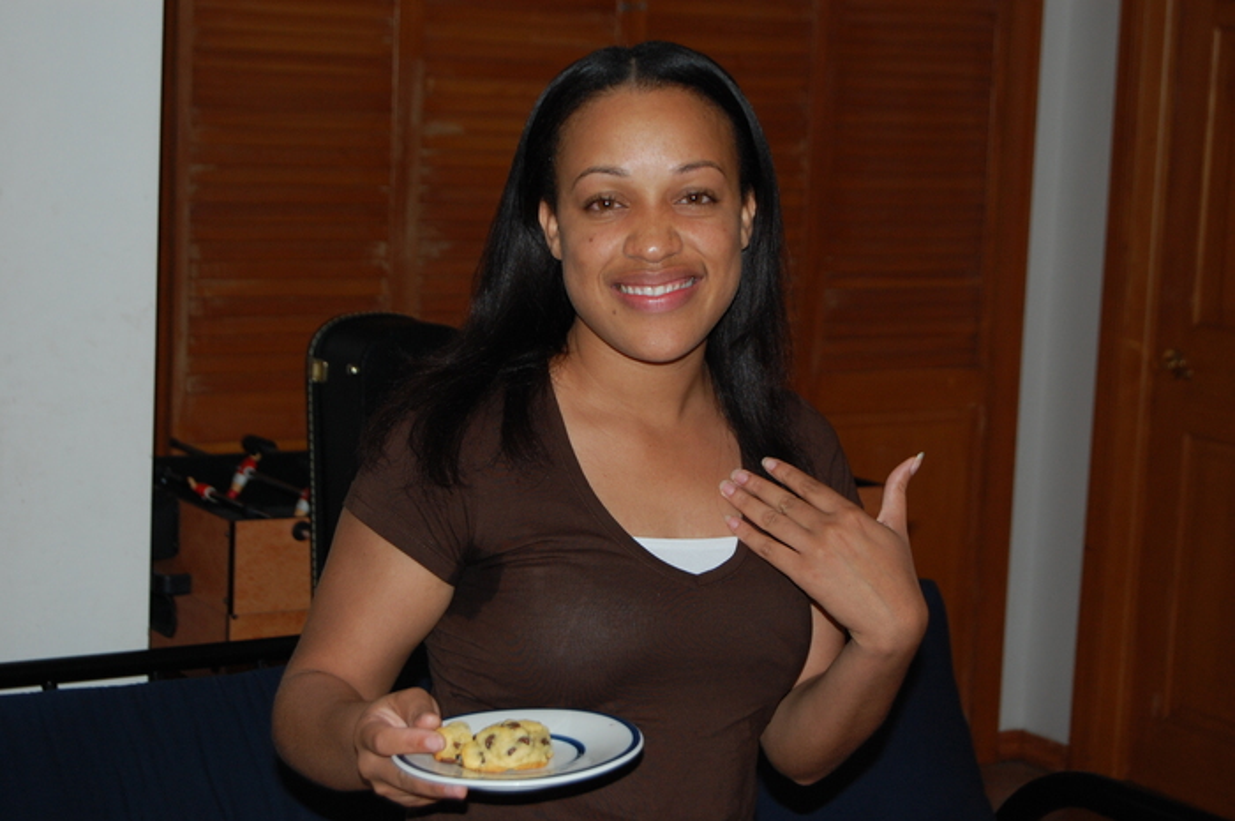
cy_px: 410
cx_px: 618
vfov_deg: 18.1
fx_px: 2570
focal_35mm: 75
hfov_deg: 27.0
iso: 400
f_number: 5.6
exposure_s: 1/60
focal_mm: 50
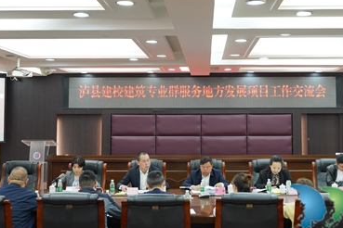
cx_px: 202
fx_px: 507
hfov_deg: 37.3
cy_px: 81
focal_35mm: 53
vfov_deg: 25.3
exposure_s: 1/30
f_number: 4.5
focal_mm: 30.7
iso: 1000
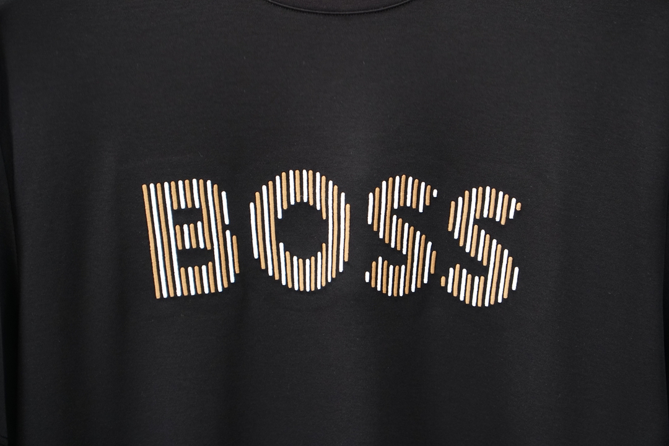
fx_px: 1951
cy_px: 223
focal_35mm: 105
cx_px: 334
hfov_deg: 19.5
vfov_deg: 13.0
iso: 800
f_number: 3.5
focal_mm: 70
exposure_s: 1/125
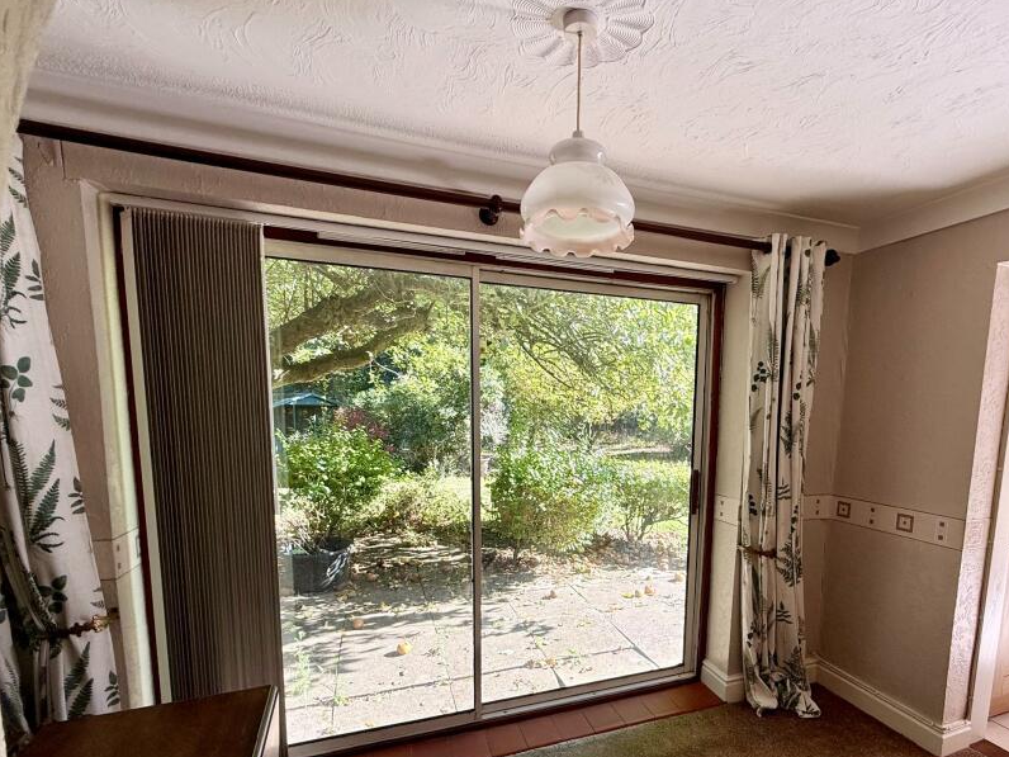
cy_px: 472
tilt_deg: -6.5
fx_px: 525
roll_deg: -1.0
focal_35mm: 18
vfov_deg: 70.5
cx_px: 577
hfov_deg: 87.2
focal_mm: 2.22
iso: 50
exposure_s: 1/145
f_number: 2.2
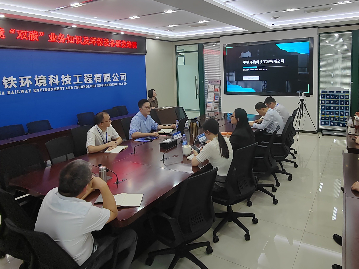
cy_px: 89
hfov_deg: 59.7
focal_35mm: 30
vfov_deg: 46.1
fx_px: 311
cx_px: 207
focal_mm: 2.17
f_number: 2.2
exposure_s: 1/50
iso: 125
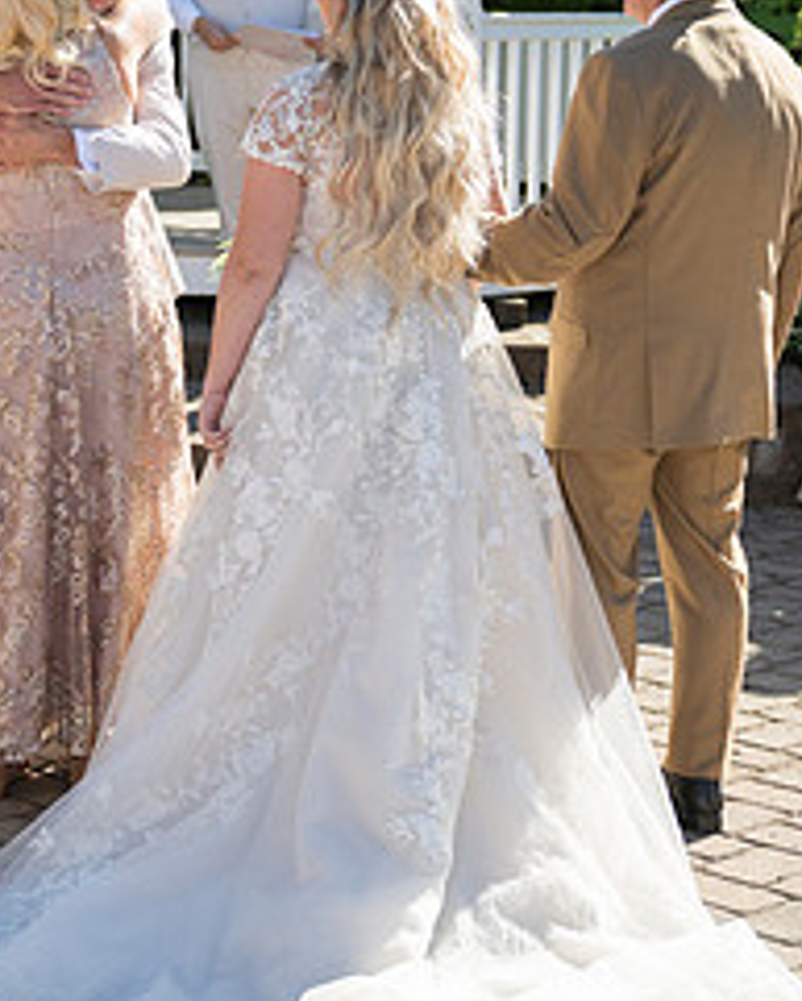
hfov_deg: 15.9
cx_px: 291
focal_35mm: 97
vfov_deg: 19.7
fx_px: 2876
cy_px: 463
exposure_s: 1/3200
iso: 250
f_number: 2.8
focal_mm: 43
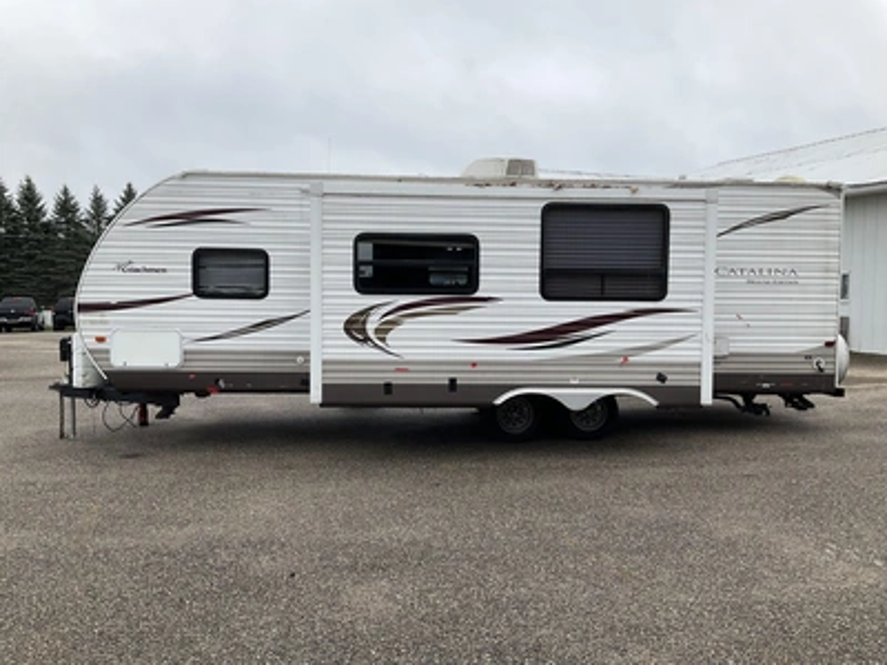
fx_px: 743
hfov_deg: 61.7
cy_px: 332
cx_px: 444
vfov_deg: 48.2
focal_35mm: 29
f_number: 1.8
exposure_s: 1/829
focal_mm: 3
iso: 25
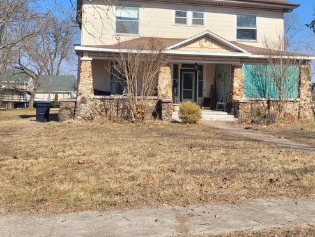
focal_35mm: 45
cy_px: 60
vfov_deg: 31.6
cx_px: 195
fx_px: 410
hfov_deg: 41.8
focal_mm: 5.4
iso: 40
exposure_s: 1/2234
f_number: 1.8
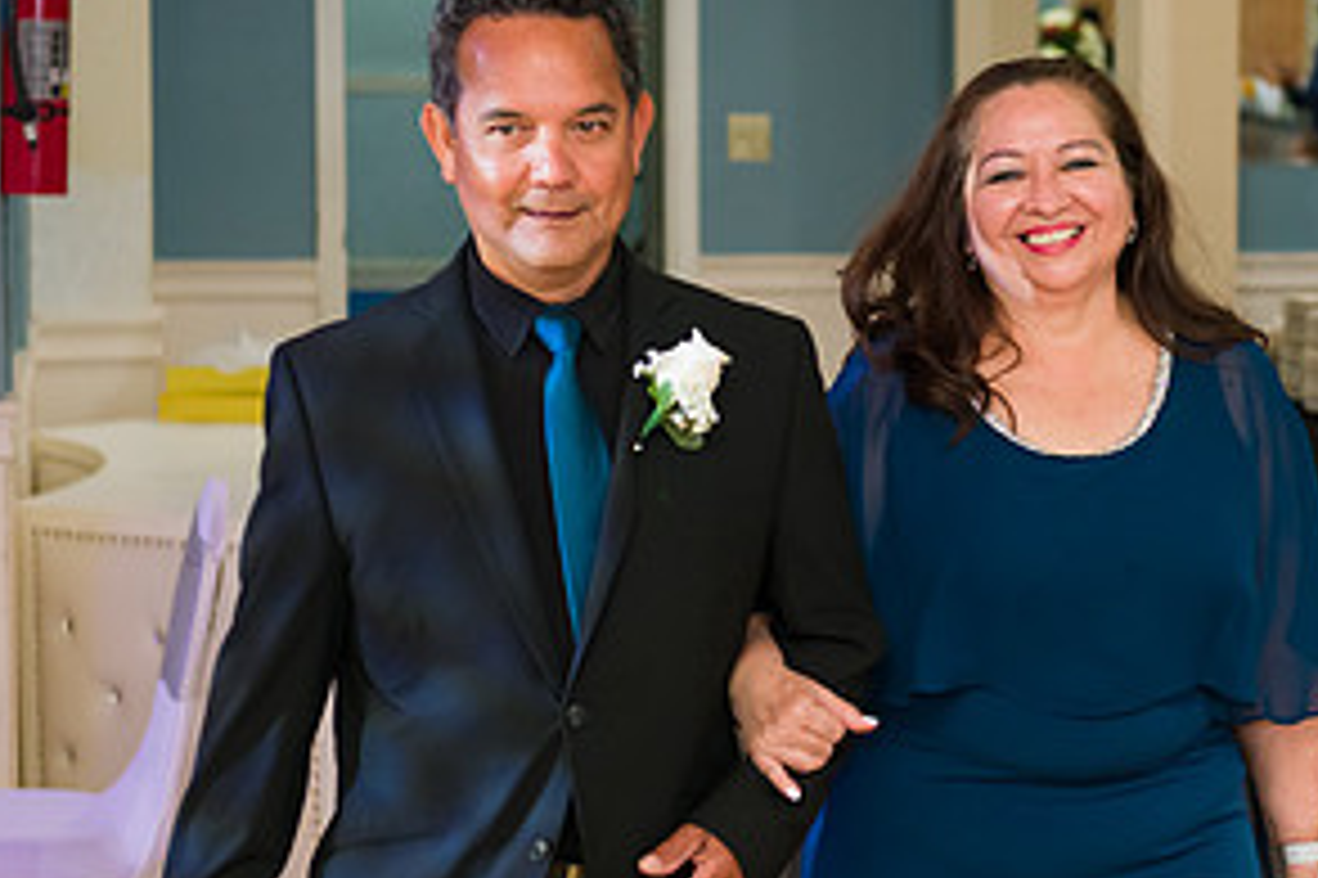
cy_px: 398
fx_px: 4208
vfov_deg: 11.9
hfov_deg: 17.6
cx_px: 1062
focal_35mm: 115
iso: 800
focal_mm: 58
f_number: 3.2
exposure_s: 1/125
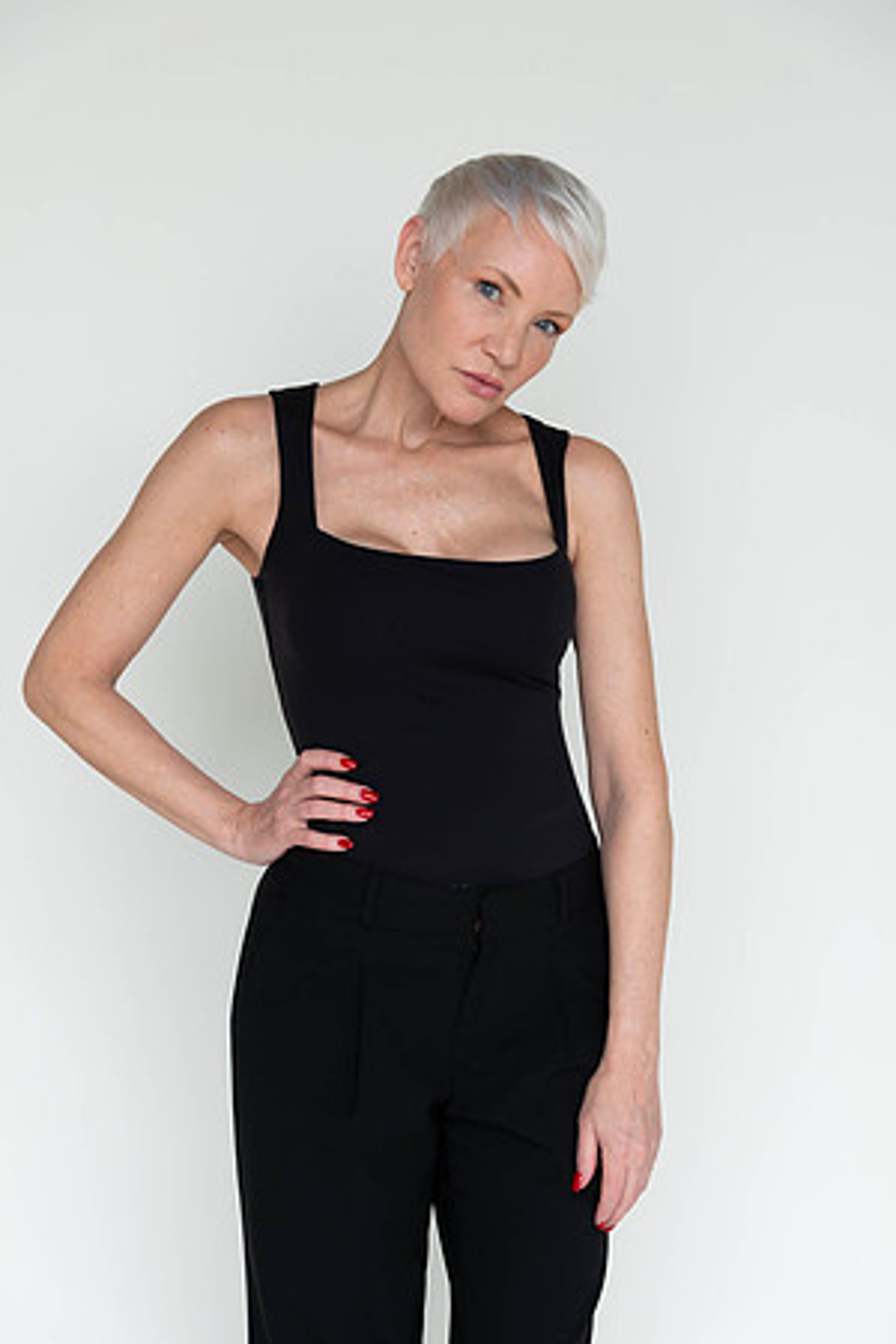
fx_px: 2314
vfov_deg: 32.4
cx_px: 448
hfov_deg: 21.9
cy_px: 672
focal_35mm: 62
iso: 640
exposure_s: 1/125
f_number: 6.3
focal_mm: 62
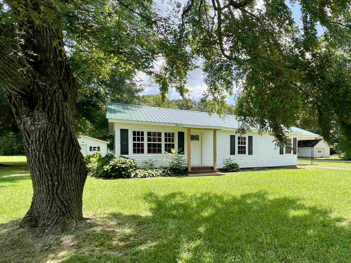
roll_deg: -0.1
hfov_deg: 73.2
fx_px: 213
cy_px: 161
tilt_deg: -3.1
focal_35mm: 21
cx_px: 265
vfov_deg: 62.7
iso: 32
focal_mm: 1.57
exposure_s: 1/561
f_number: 1.8
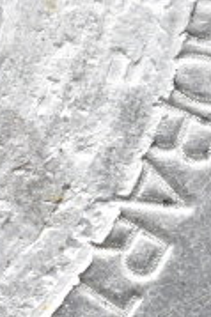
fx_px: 3250
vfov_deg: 5.6
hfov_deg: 3.7
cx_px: 32
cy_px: -84
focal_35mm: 369
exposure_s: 1/250
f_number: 8
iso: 6400
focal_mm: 48
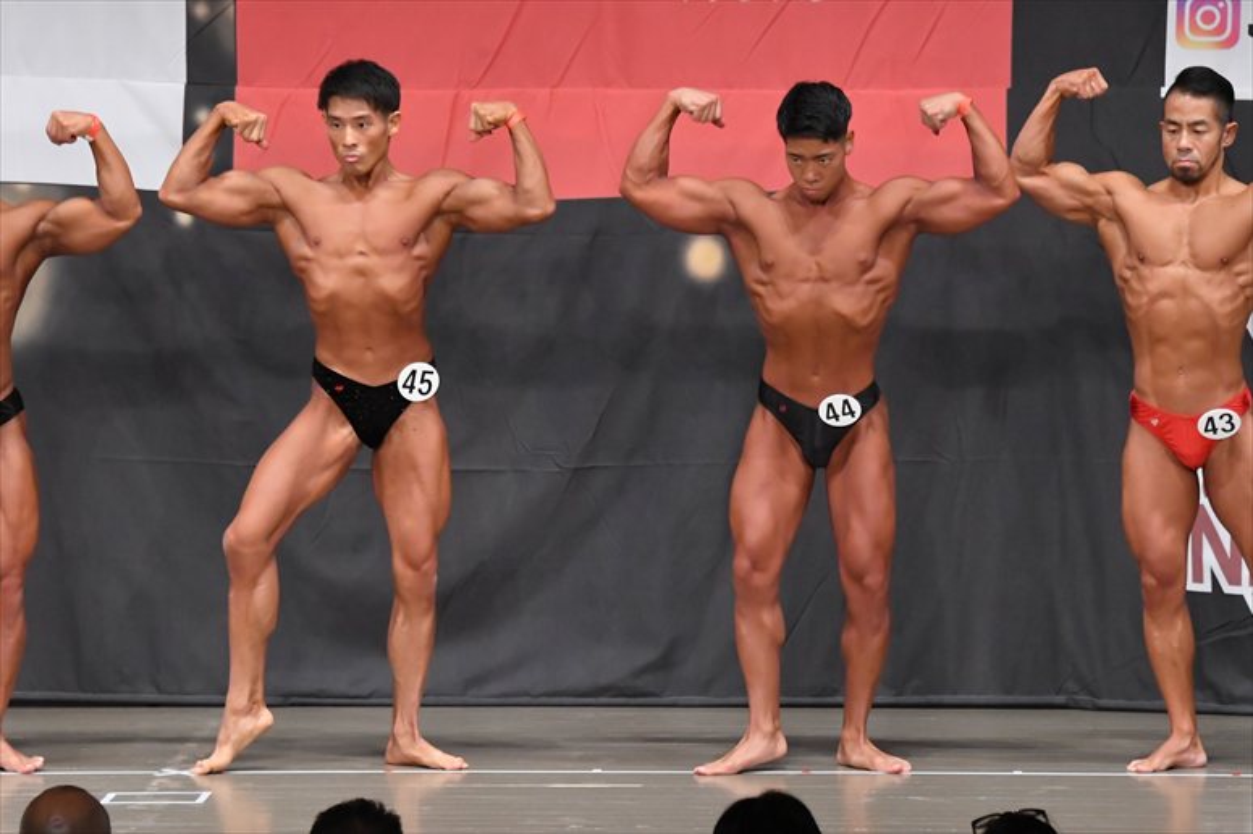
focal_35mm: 225
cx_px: 626
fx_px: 7828
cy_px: 417
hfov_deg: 9.2
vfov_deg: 6.1
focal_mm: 150
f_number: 5.6
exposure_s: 1/400
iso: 6400
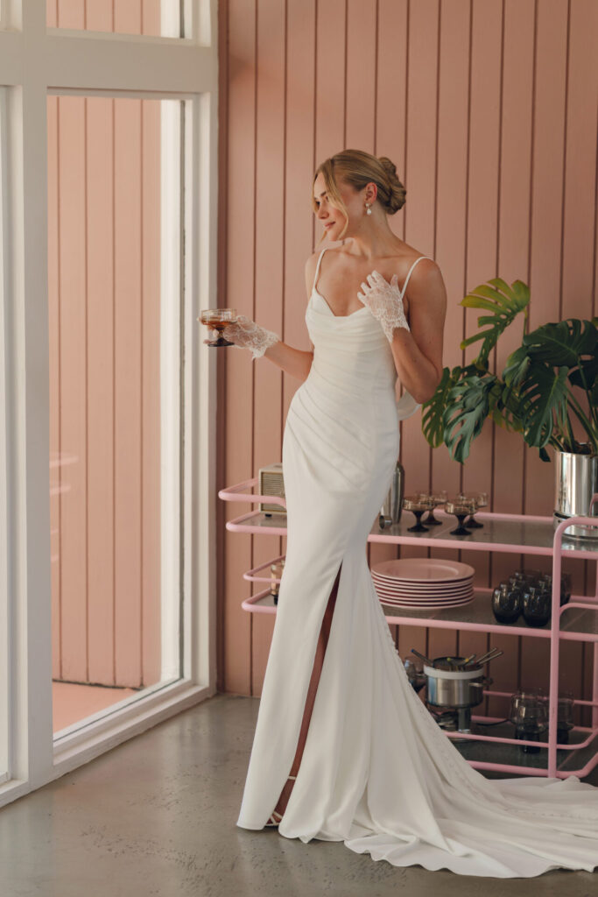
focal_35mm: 85
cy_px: 448
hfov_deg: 16.1
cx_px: 299
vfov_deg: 23.9
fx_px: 2117
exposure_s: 1/500
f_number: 2.2
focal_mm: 85
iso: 160
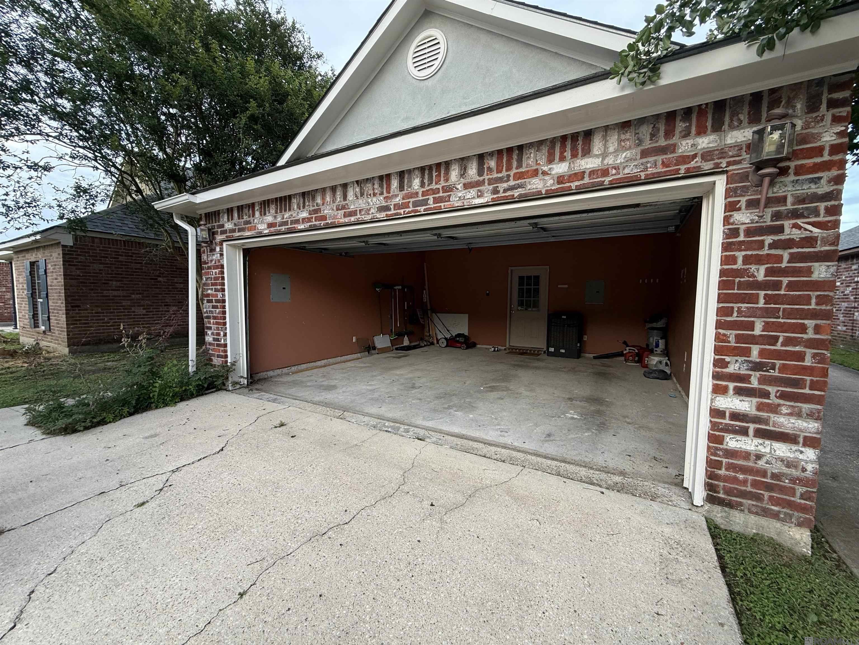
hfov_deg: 102.1
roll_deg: -1.4
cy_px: 322
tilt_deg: -3.7
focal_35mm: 14
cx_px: 430
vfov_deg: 85.7
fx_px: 347
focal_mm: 2.22
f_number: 2.2
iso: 100
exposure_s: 1/99
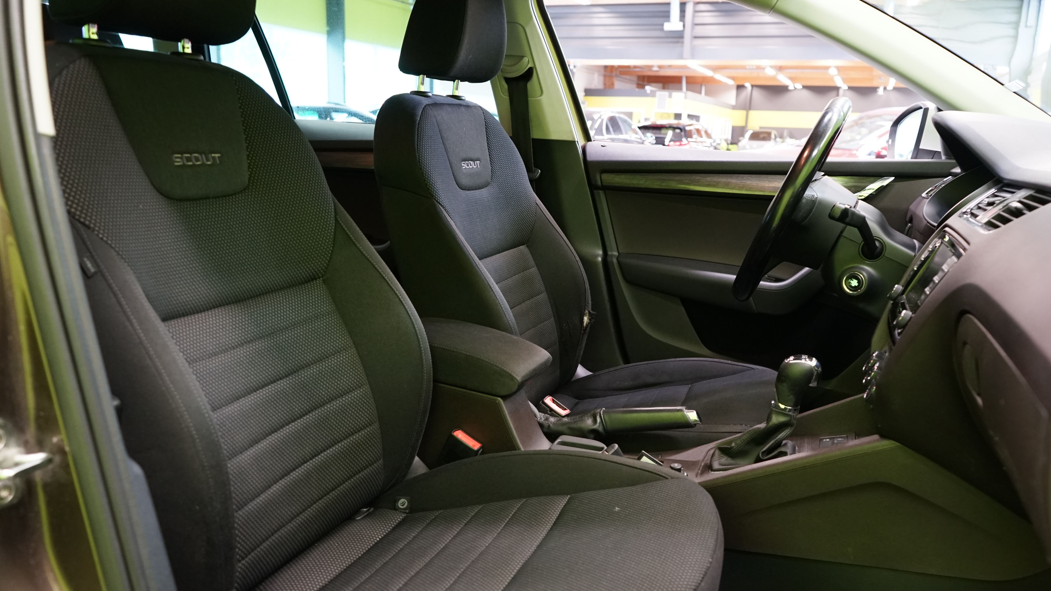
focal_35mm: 31
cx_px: 527
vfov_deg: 37.7
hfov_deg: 62.6
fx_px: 864
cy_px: 341
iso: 2000
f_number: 5
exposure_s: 1/15
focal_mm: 29
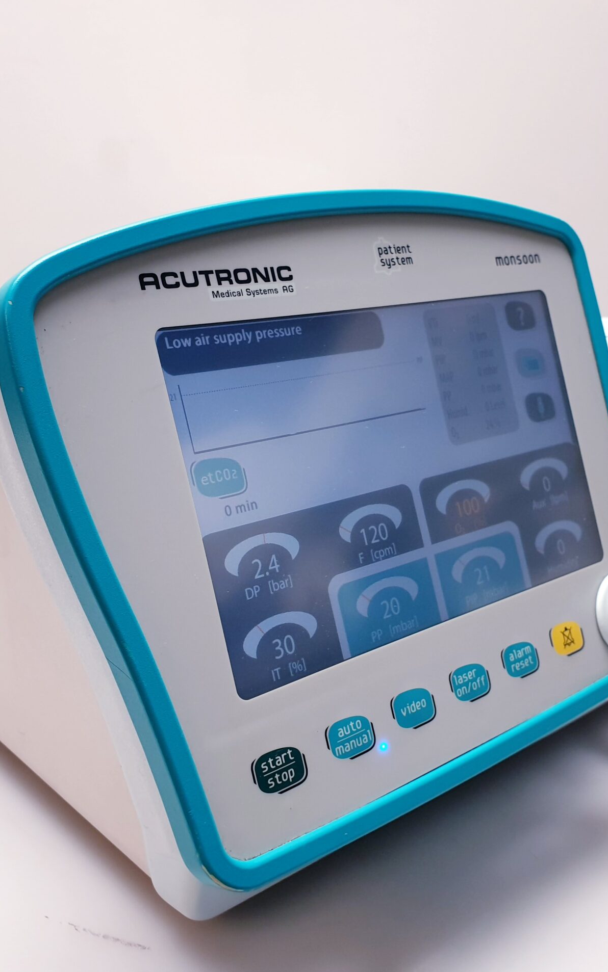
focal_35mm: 37
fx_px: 981
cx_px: 310
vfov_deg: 52.7
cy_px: 485
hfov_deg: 34.4
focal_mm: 4.3
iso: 80
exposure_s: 1/100
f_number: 2.4
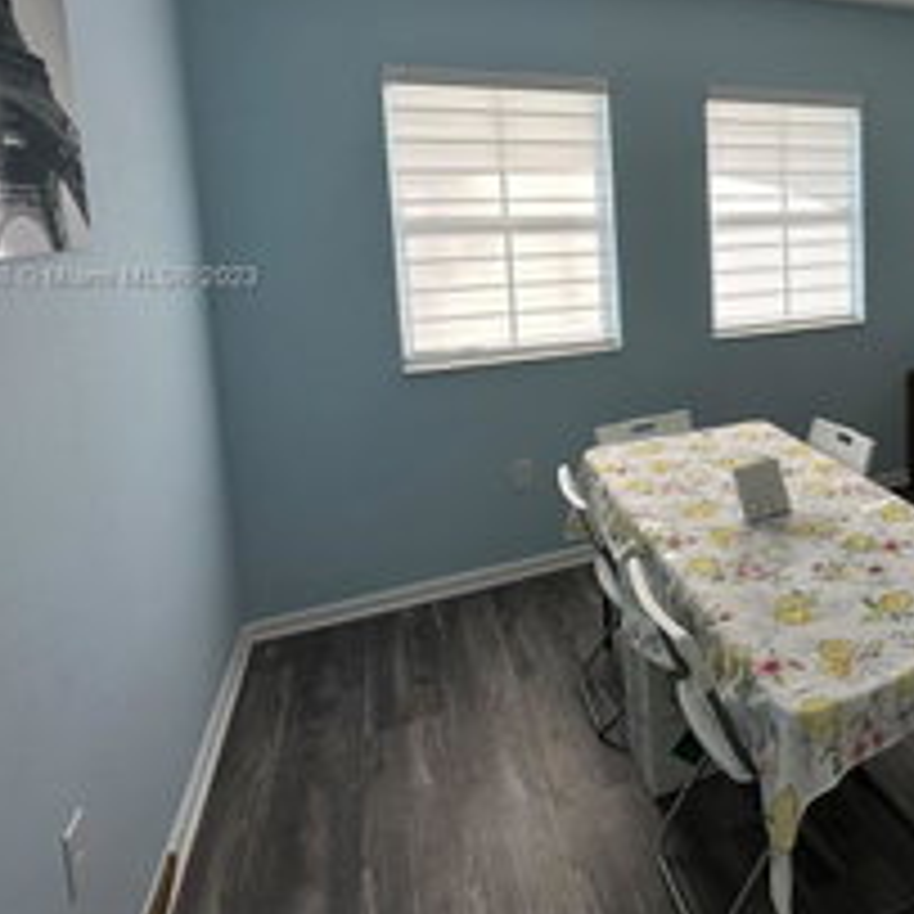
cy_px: 279
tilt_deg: -6.2
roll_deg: +0.3
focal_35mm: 26
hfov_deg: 52.9
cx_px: 835
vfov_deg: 59.0
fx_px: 777
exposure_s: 1/274
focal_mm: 2.22
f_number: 2.2
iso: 40
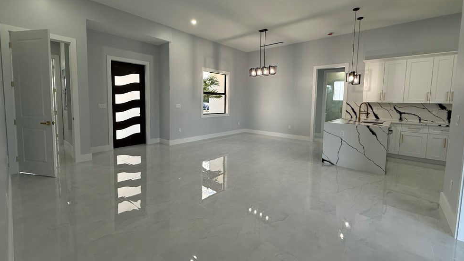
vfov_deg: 66.9
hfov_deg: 99.3
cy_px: 116
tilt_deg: -4.4
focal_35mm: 16
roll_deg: -0.9
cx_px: 226
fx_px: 197
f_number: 2.2
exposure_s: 1/120
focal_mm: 2.22
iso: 160
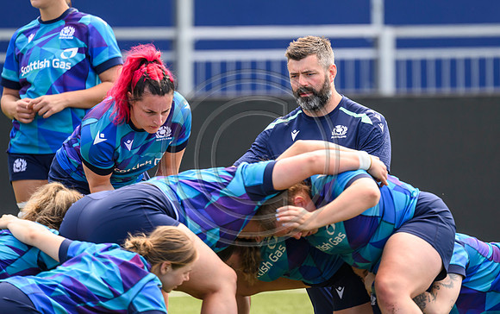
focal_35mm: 677
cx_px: 297
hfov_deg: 3.1
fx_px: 9237
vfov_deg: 1.9
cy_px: 116
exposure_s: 1/640
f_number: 4
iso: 500
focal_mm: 560
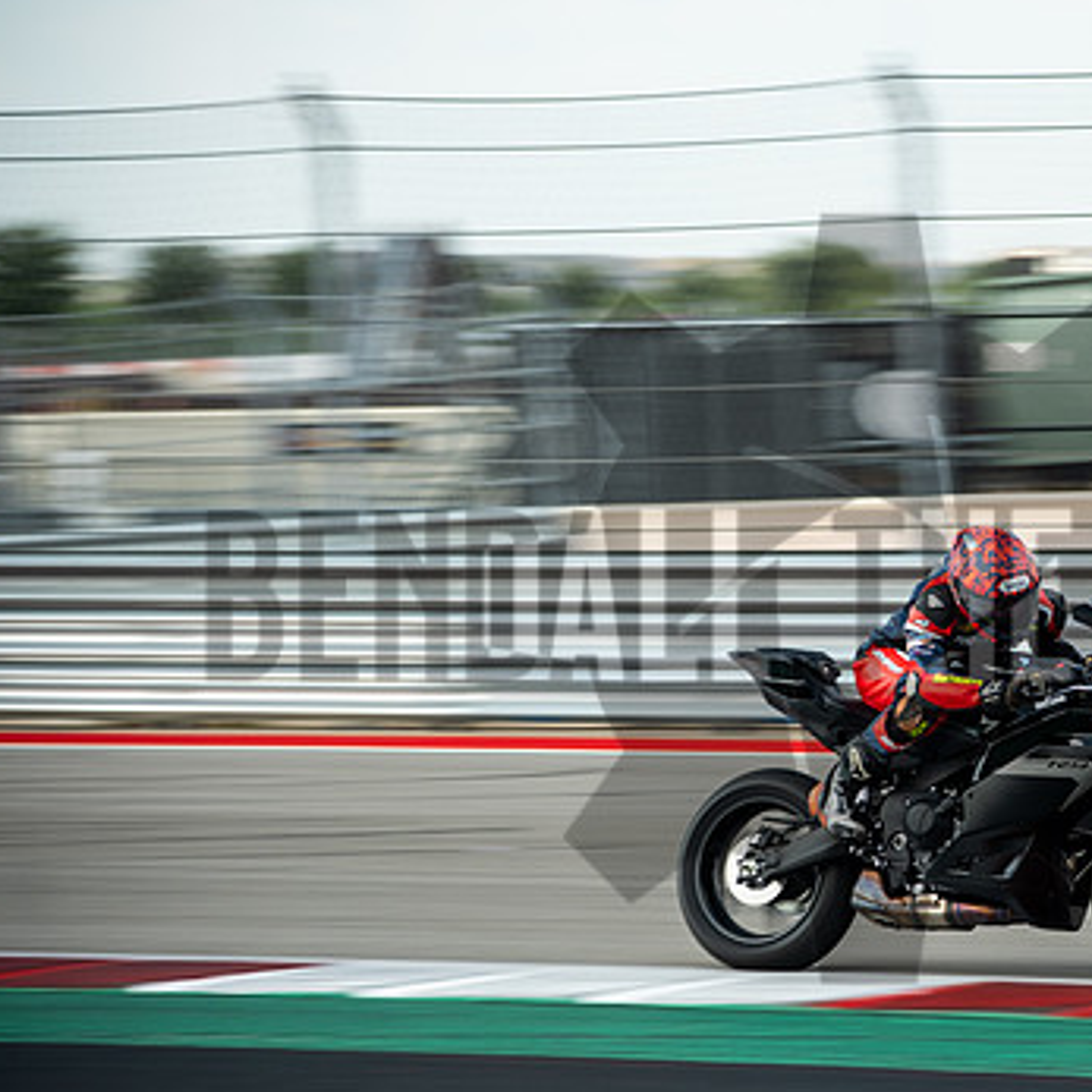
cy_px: 599
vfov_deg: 8.2
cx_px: 869
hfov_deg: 8.2
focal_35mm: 213
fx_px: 7602
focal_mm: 100
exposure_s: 1/200
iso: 160
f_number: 4.5
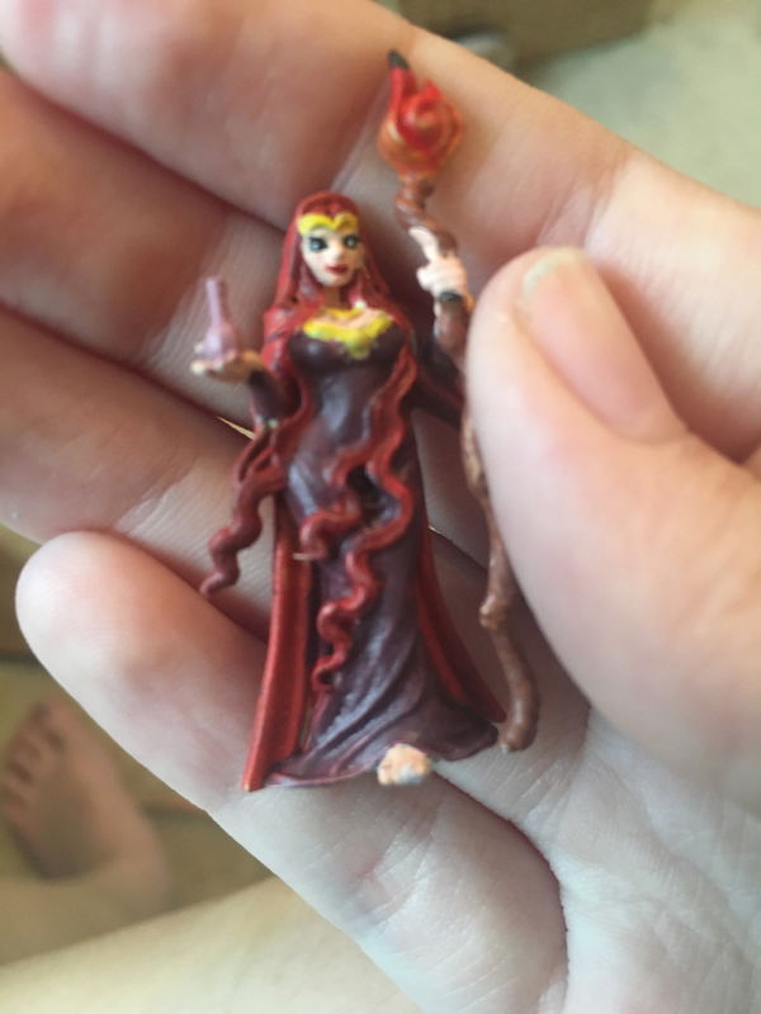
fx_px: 850
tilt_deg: -61.8
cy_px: 507
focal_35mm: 29
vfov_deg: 61.7
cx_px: 380
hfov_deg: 48.2
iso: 200
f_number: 2.2
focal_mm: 4.15
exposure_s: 1/17
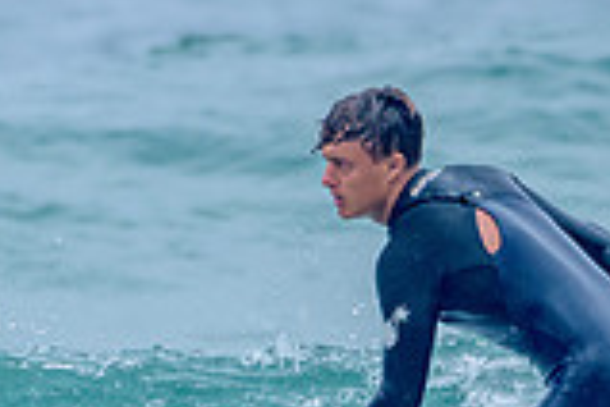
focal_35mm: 2296
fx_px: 38901
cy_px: 396
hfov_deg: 0.9
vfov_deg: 0.6
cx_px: 479
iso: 800
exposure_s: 1/2000
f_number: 5.6
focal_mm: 500
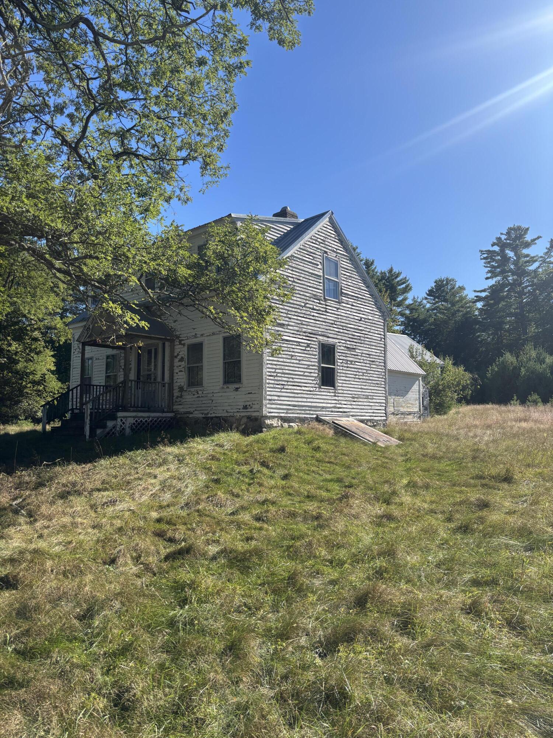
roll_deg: -0.3
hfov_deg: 53.1
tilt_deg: +6.1
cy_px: 369
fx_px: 554
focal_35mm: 26
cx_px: 276
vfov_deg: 67.3
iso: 50
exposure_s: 1/2639
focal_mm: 5.96
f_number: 1.6
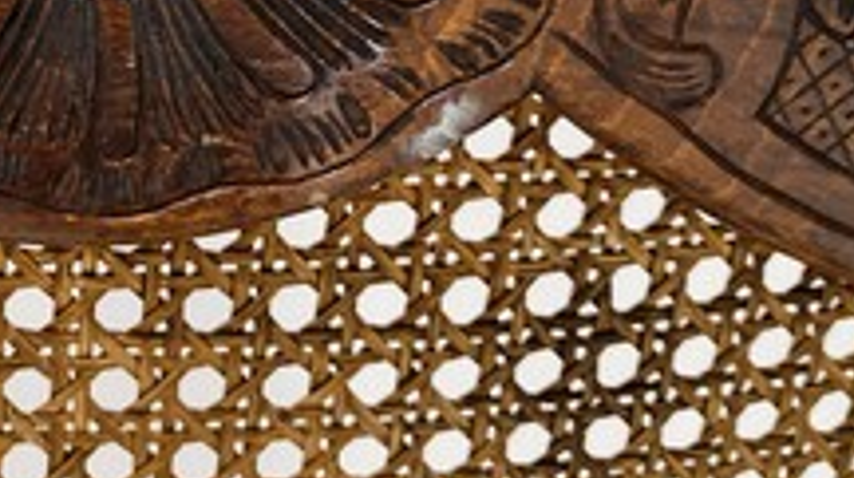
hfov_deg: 24.8
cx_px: 130
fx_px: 1900
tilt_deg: +4.8
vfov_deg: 13.7
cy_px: -174
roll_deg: -0.5
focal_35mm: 84
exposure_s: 1/113
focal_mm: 4.25
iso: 125
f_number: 1.8
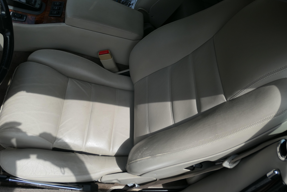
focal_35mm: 31
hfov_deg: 60.3
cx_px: 146
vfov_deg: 42.3
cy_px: 95
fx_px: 247
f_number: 2.8
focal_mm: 10.8
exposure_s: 1/2000
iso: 125
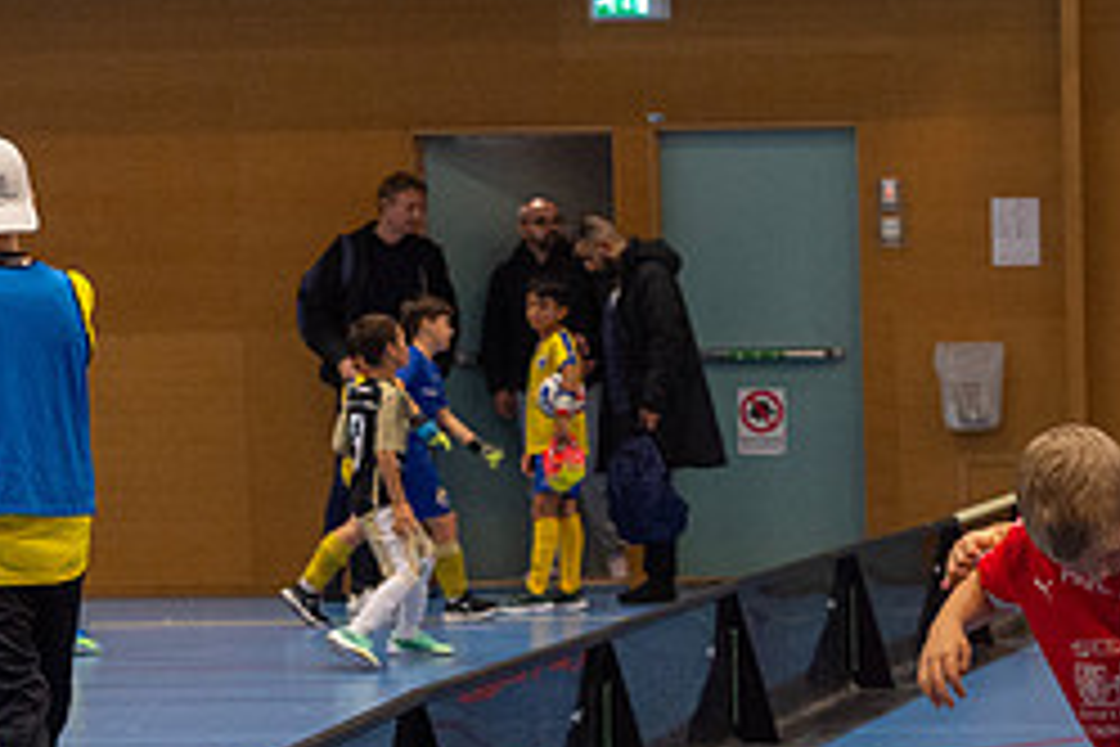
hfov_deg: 12.1
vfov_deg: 8.2
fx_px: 5195
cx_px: 1286
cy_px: 742
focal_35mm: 167
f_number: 3.5
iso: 6400
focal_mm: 70
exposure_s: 1/500
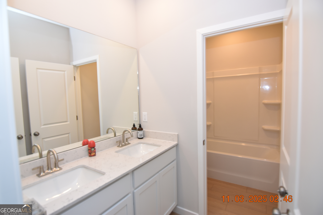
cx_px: 162
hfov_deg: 90.0
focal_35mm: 18
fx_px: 161
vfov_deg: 67.4
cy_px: 108
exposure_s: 1/250
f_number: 2.8
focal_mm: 12
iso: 560
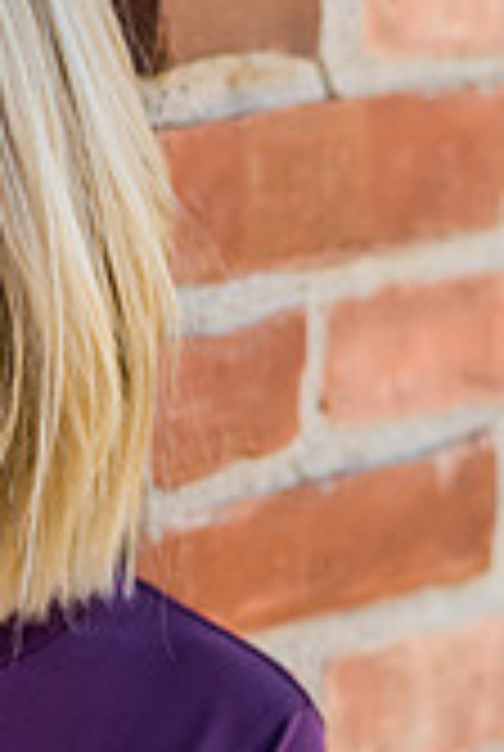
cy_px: 500
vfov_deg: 13.1
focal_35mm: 156
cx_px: -153
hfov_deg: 8.7
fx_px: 3262
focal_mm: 58
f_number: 3.2
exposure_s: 1/320
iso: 125
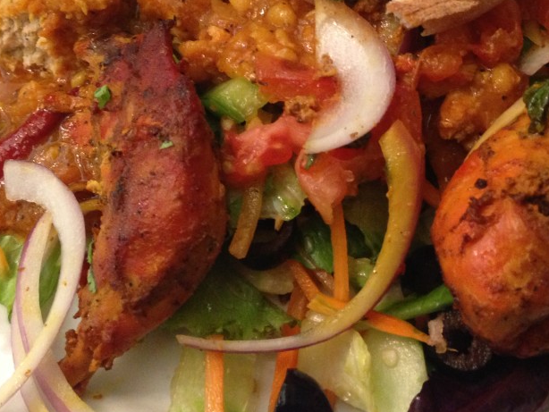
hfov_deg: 34.9
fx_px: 873
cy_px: 91
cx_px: 316
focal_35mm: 55
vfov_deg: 26.2
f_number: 2.4
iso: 400
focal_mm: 4.13
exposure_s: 1/17
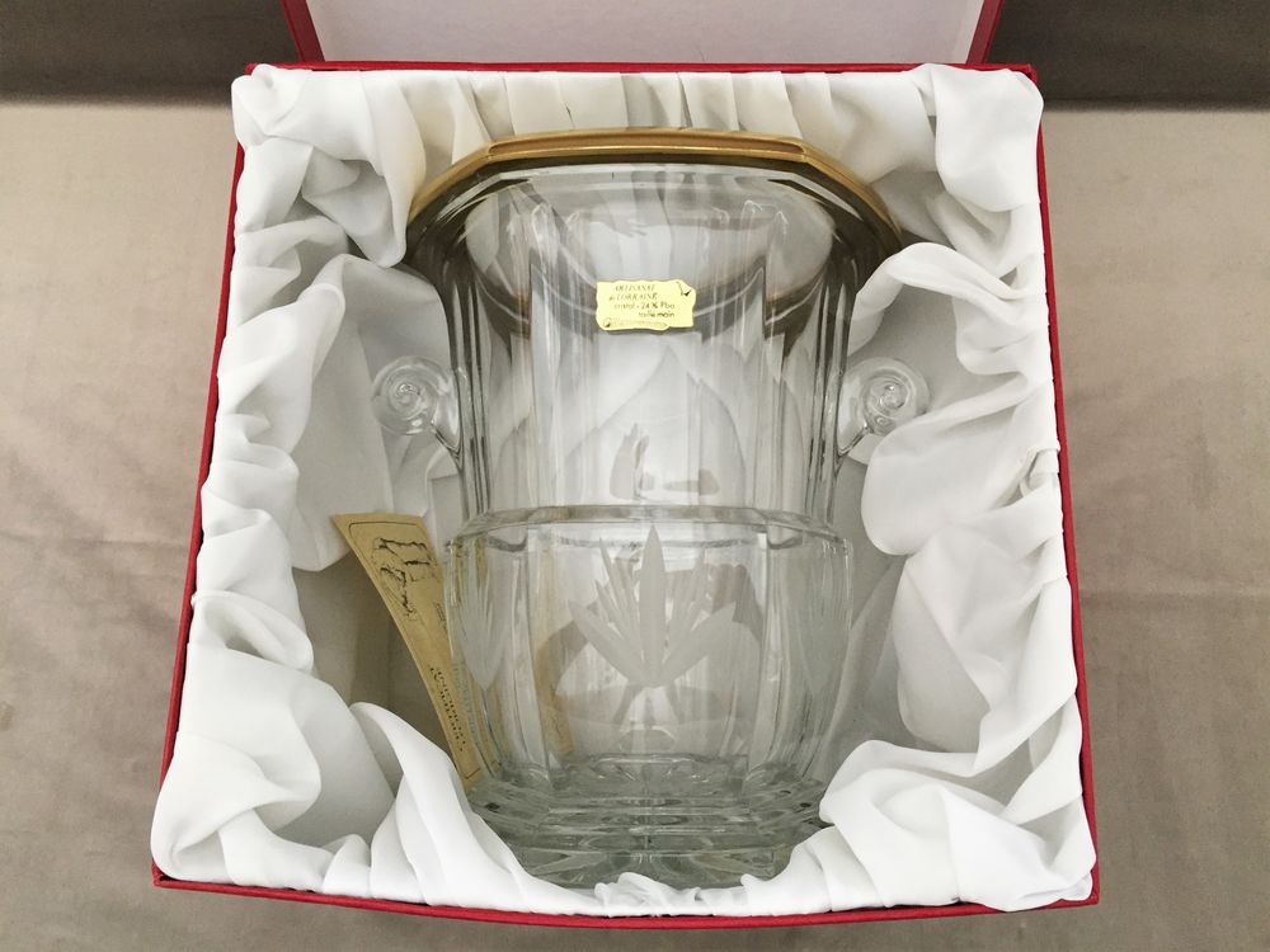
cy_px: 476
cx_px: 635
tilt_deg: -75.0
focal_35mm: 29
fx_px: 1064
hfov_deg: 61.7
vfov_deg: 48.2
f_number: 2.2
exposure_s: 1/33
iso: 200
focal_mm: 4.15
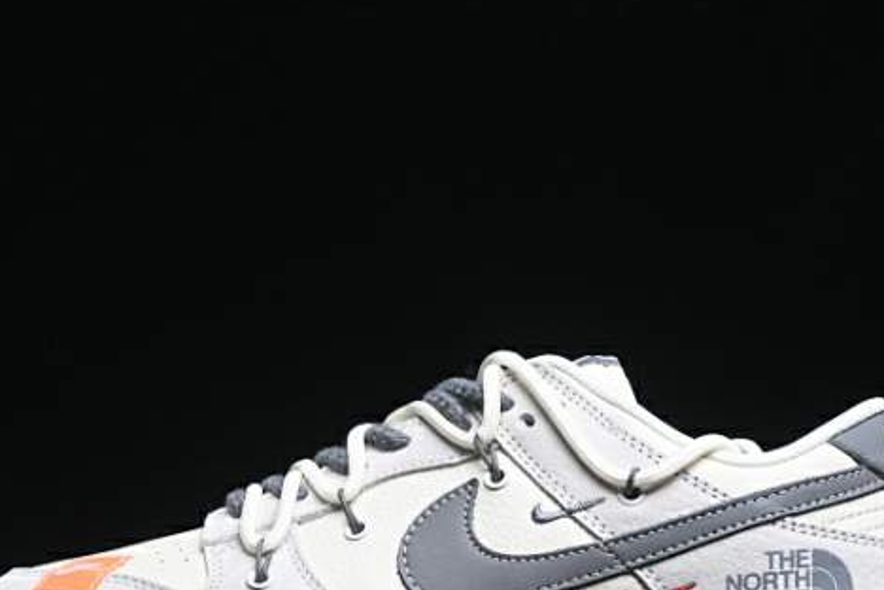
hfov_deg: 17.5
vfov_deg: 11.7
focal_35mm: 117
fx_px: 2873
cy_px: 446
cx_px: 461
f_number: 6.3
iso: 160
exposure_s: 1/50
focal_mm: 50
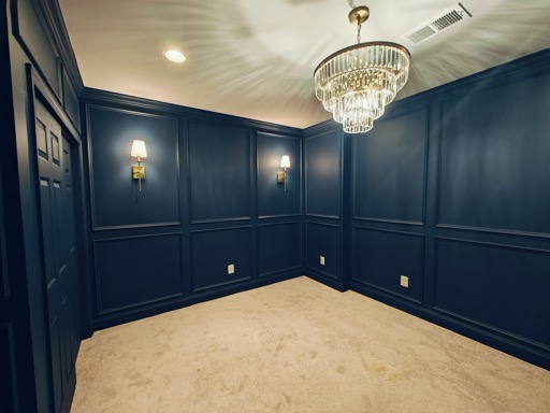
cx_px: 275
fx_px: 222
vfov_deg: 85.7
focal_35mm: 14
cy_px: 206
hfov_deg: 102.1
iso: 200
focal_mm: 2.59
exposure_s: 1/30
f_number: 2.2
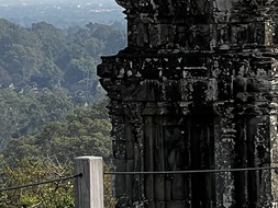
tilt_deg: -1.2
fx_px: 2933
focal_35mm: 365
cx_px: -134
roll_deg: +1.7
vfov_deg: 4.1
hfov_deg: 5.4
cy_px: 80
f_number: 2.8
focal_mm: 9
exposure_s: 1/943
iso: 32
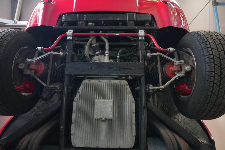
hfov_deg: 73.7
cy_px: 75
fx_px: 150
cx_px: 112
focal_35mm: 24
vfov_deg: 53.1
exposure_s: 1/125
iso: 8000
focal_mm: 24
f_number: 3.5
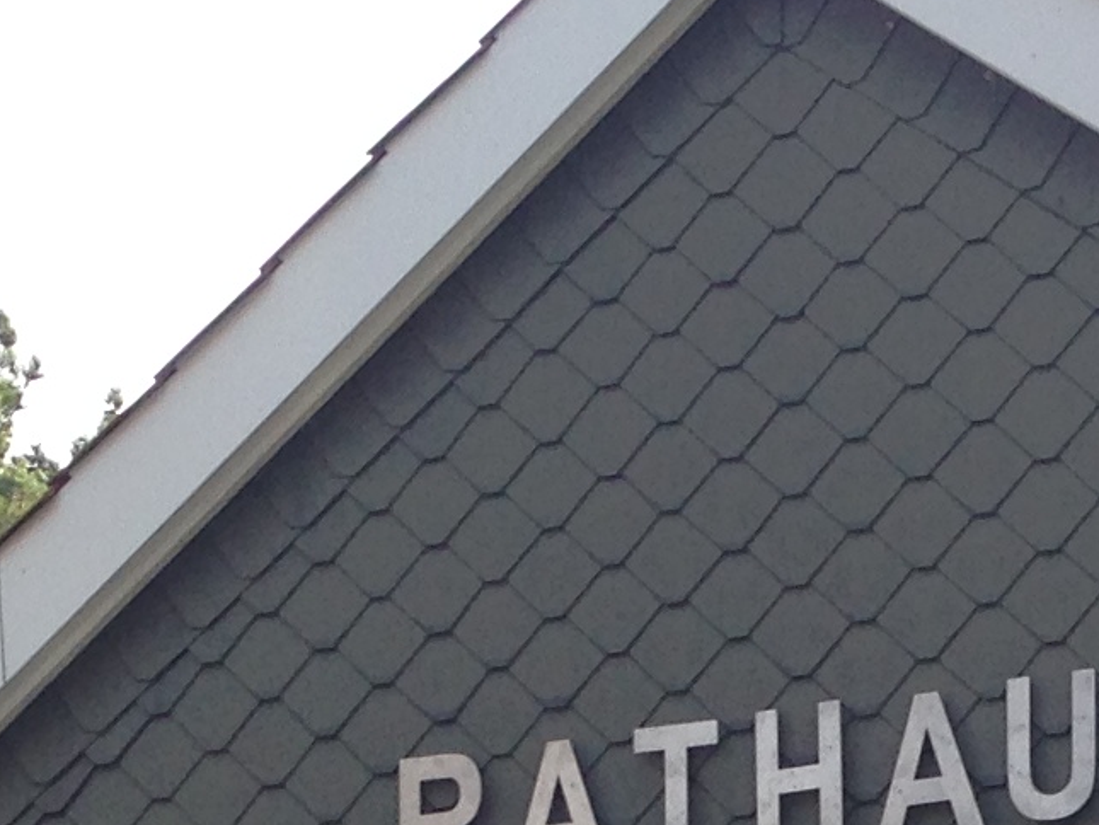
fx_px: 5303
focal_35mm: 167
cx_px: 1051
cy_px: 1509
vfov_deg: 8.5
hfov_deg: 11.7
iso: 50
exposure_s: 1/151
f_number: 2.4
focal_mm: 4.12
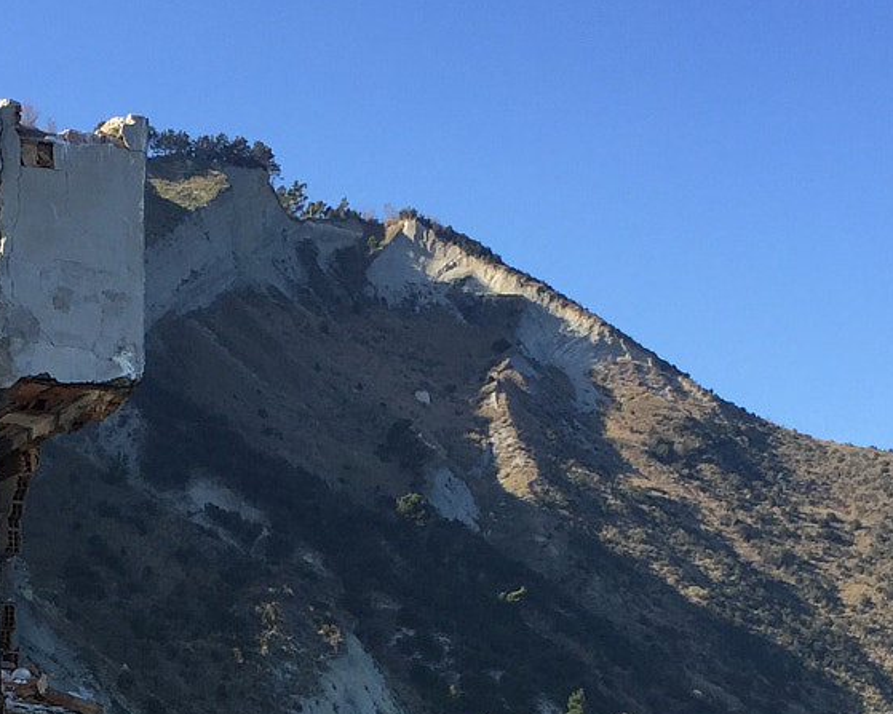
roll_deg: +0.9
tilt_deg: +1.1
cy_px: 877
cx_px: 235
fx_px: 2140
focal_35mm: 81
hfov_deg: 23.4
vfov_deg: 17.9
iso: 32
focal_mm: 4.15
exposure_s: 1/1041
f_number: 2.2
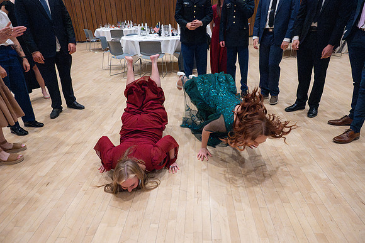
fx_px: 243
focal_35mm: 24
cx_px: 182
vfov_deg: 53.2
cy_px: 122
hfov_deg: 73.7
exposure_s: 1/400
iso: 20000
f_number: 3.5
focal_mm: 24
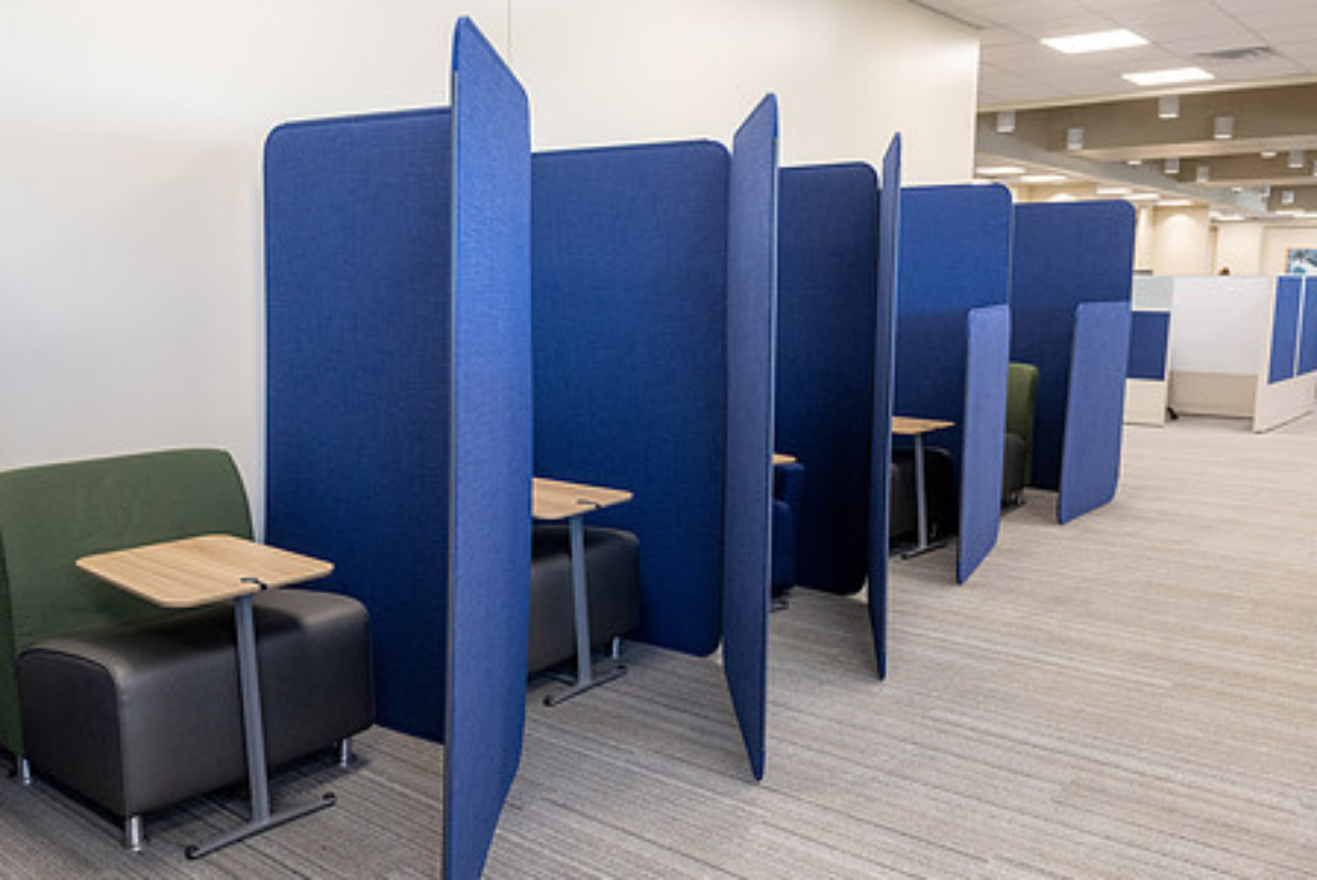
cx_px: 598
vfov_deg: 42.4
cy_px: 441
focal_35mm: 31
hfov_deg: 60.1
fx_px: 1135
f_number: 5
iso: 1250
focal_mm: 24
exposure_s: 1/80
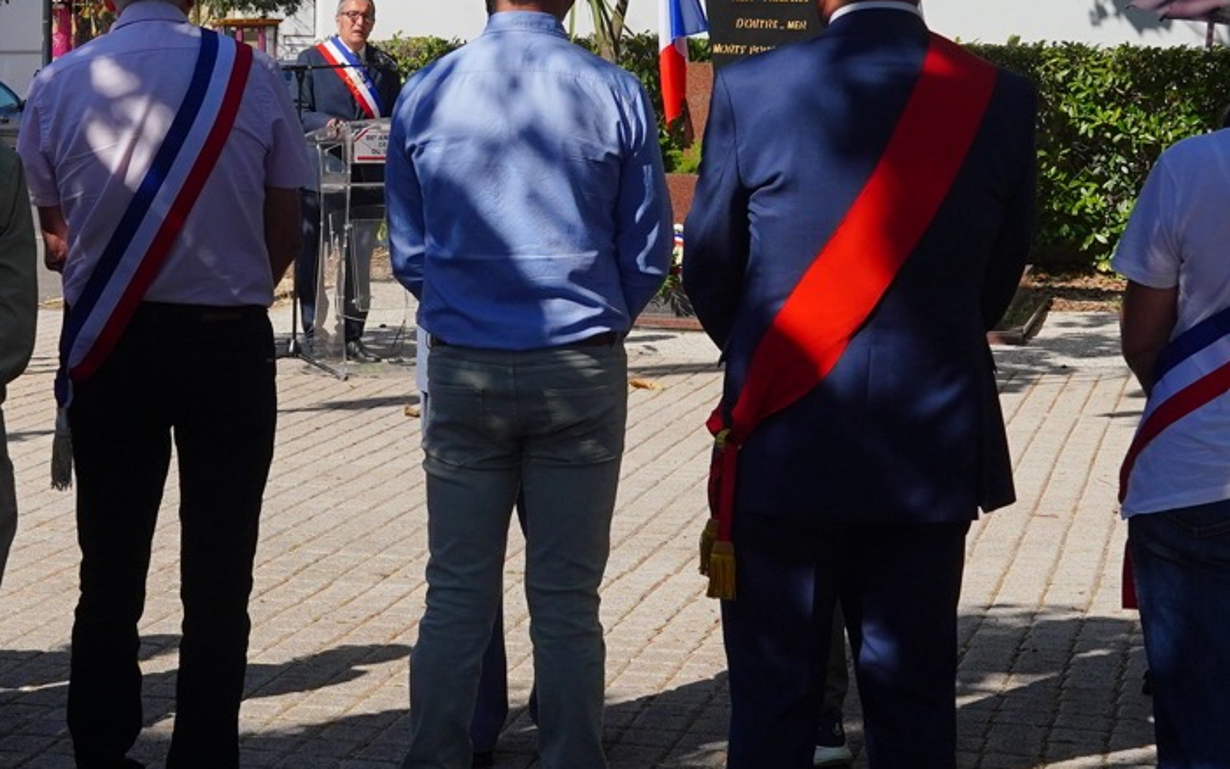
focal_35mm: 78
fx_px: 2615
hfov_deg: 26.4
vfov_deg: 16.7
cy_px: 286
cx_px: 440
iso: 800
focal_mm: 28
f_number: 9
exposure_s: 1/2500
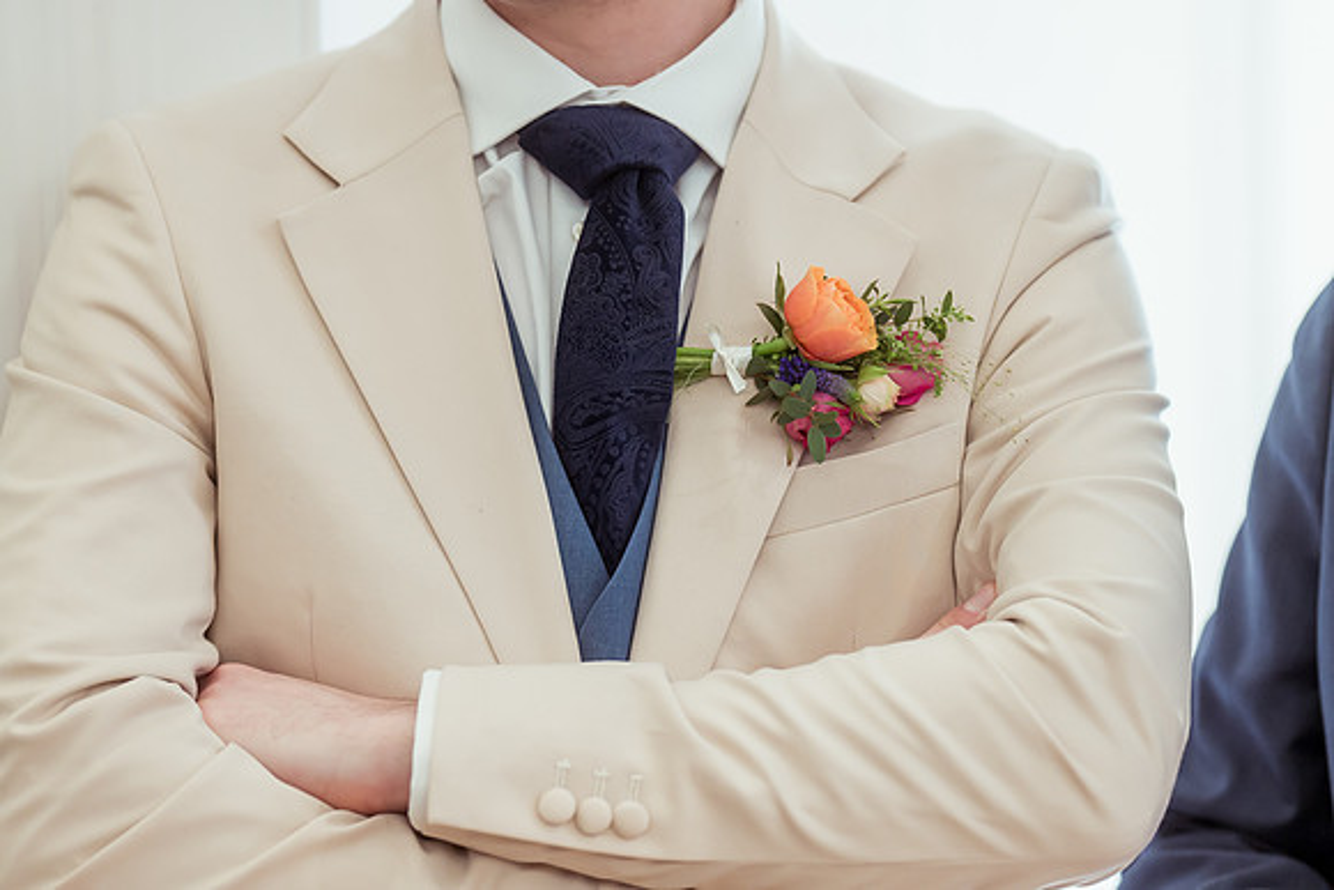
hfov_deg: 10.2
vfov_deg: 6.8
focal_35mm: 202
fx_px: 7487
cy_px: 445
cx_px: 667
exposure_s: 1/500
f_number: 2
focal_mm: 135
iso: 1250
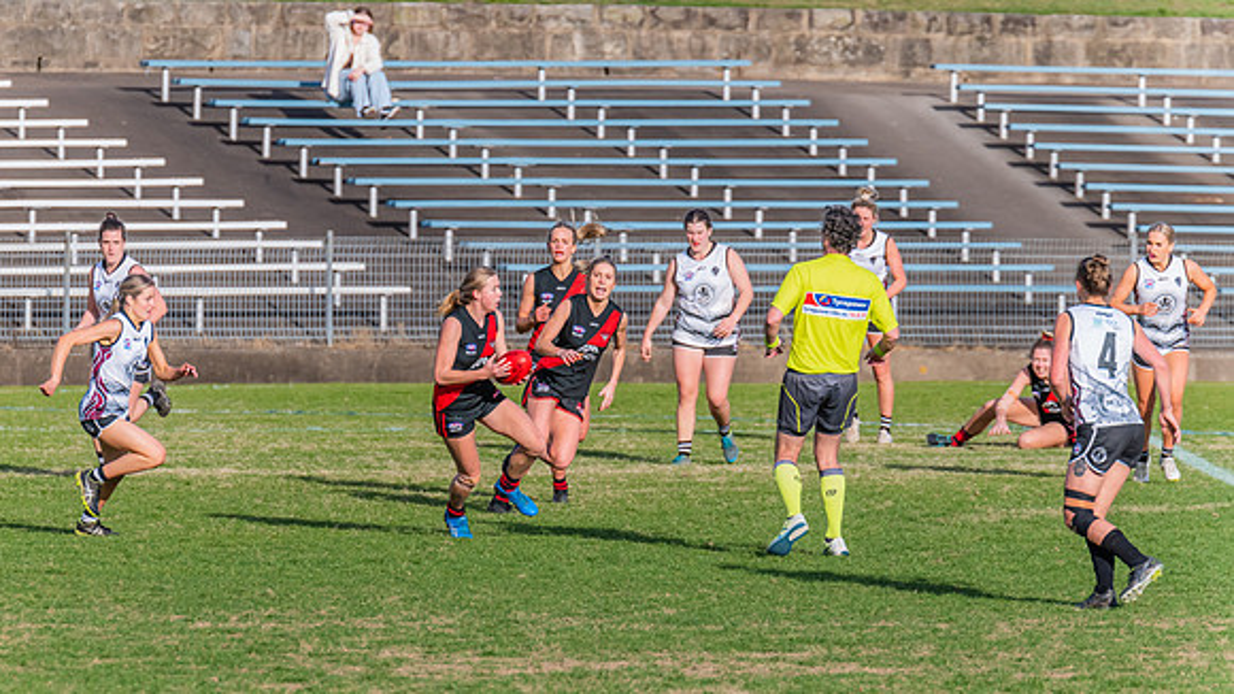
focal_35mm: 483
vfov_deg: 2.5
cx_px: 556
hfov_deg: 4.5
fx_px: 15809
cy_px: 433
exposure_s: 1/1250
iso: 800
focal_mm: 420
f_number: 9
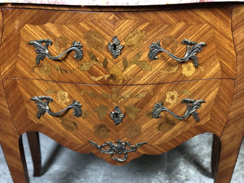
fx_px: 367
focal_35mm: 52
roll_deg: +0.4
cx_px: 122
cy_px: 92
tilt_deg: -24.0
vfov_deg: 28.0
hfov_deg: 36.8
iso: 160
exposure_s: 1/14
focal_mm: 6
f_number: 2.4
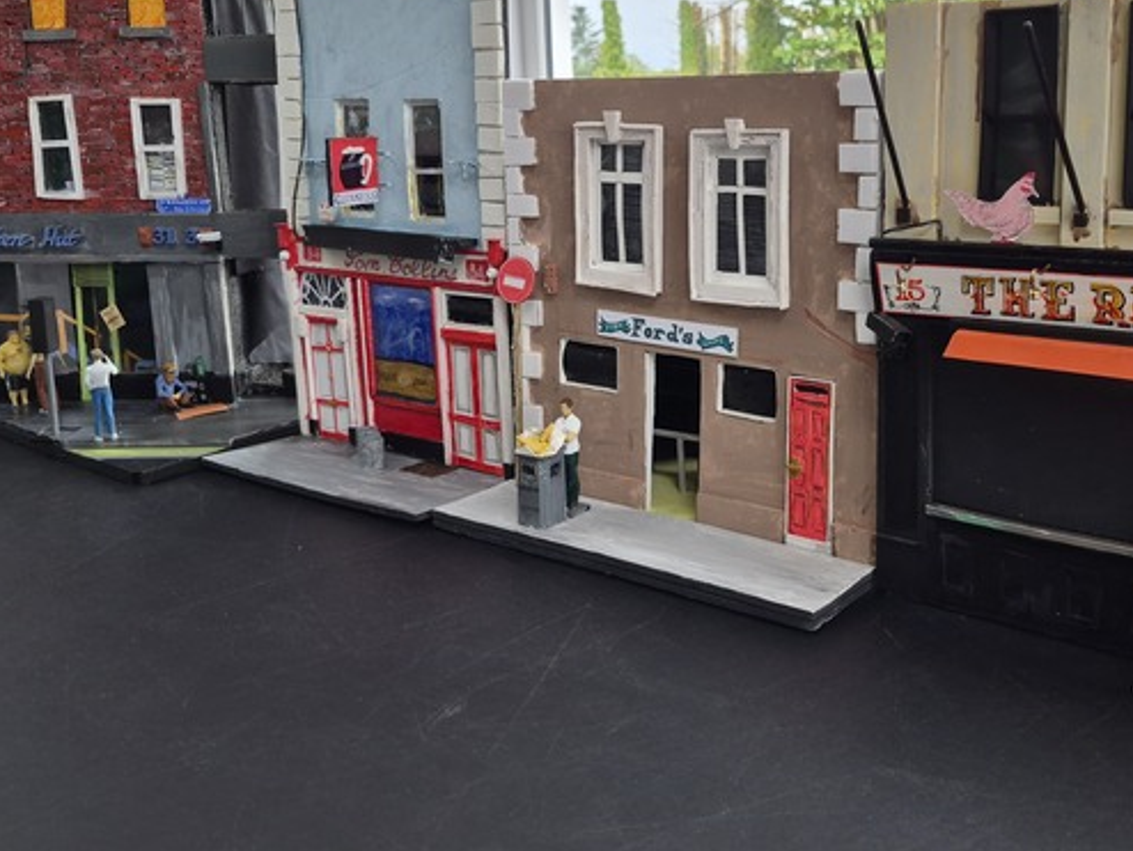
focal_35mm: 34
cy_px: 305
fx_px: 1113
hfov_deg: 53.2
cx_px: 722
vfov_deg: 41.4
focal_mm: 5.4
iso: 80
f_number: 1.8
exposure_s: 1/728
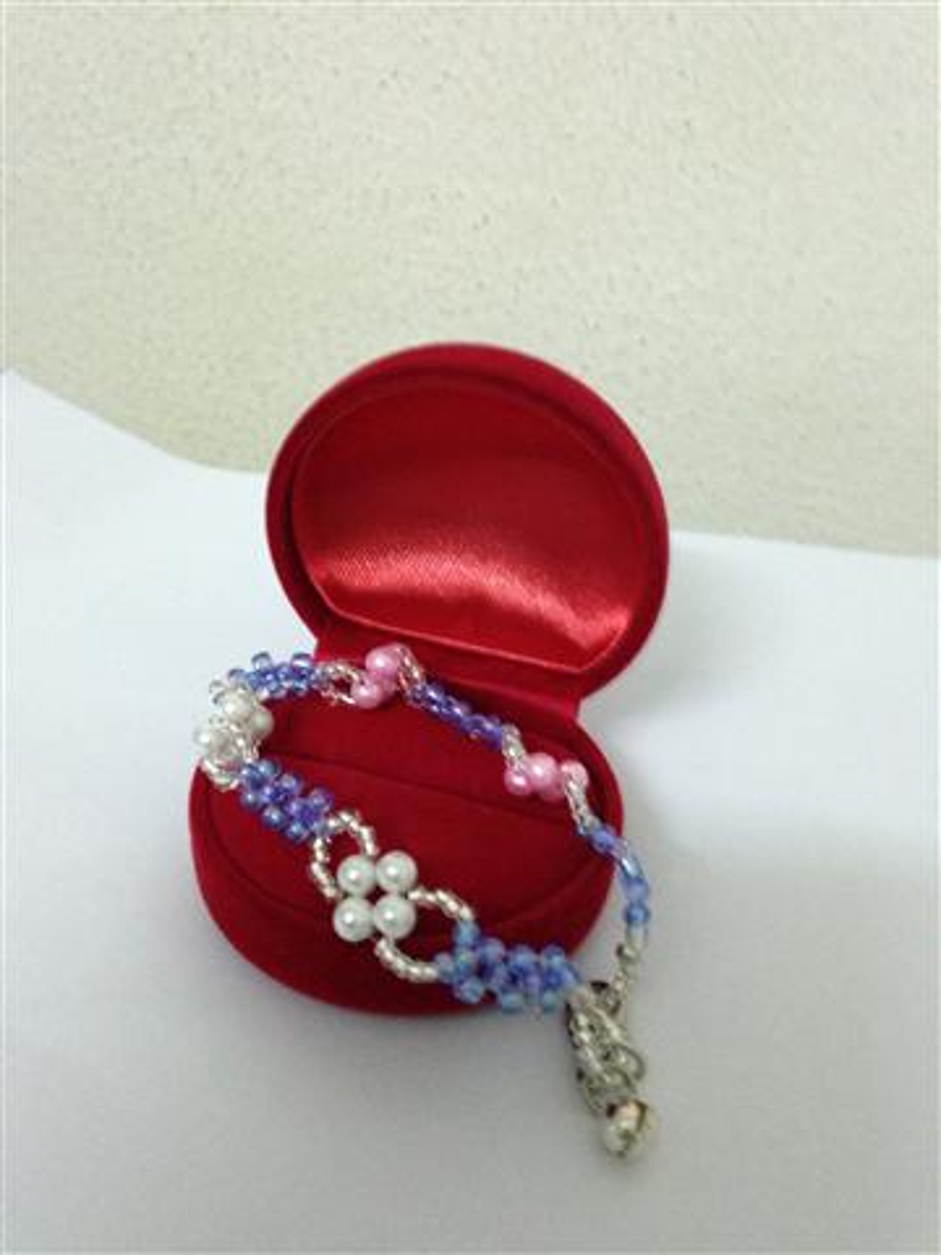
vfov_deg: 55.4
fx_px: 1196
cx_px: 470
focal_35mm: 33
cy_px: 628
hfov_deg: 42.9
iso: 400
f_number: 2.4
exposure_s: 1/17
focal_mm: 4.13
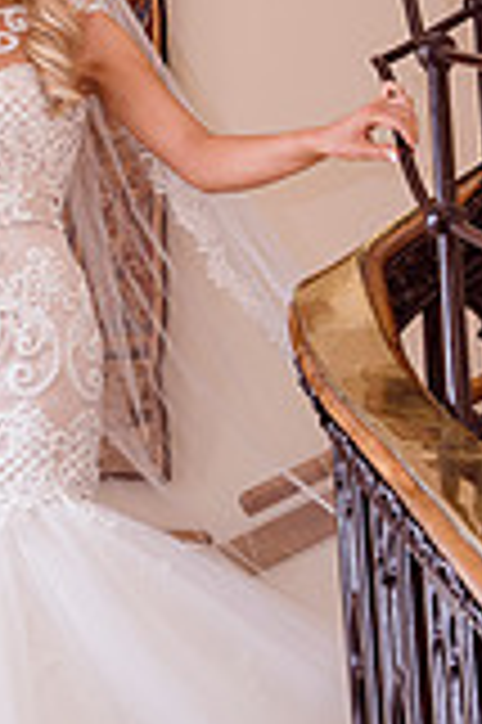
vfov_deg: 15.3
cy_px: 202
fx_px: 2697
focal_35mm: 134
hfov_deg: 10.0
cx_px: -162
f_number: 5.6
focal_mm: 48
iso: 400
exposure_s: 1/60
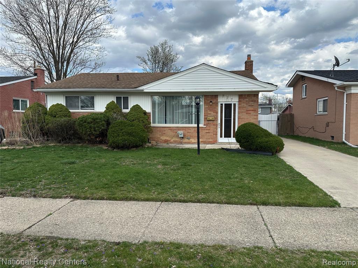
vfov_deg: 56.8
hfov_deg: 71.6
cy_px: 134
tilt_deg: -2.8
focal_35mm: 24
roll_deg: -0.3
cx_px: 179
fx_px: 248
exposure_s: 1/2660
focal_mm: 6.86
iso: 80
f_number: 1.78
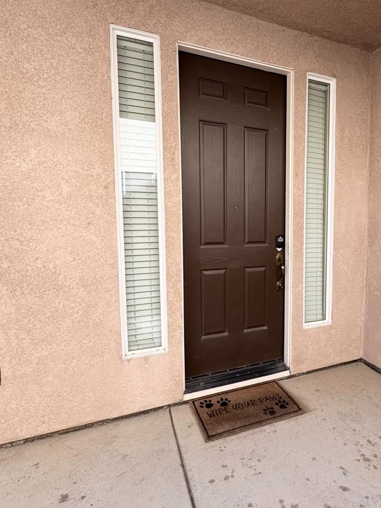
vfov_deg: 81.7
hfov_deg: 64.8
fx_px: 293
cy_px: 249
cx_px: 243
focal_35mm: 20
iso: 40
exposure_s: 1/210
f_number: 2.2
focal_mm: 2.22
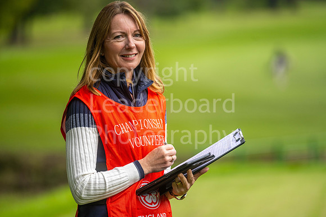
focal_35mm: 300
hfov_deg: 6.9
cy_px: 108
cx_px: 163
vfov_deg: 4.6
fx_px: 2717
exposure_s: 1/640
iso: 640
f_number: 4
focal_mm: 300
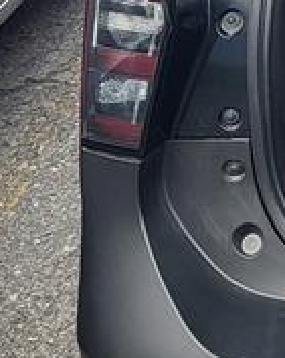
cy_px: -297
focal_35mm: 138
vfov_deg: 12.7
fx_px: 1459
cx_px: 714
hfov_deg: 9.7
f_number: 1.8
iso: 40
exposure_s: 1/360
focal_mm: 5.4
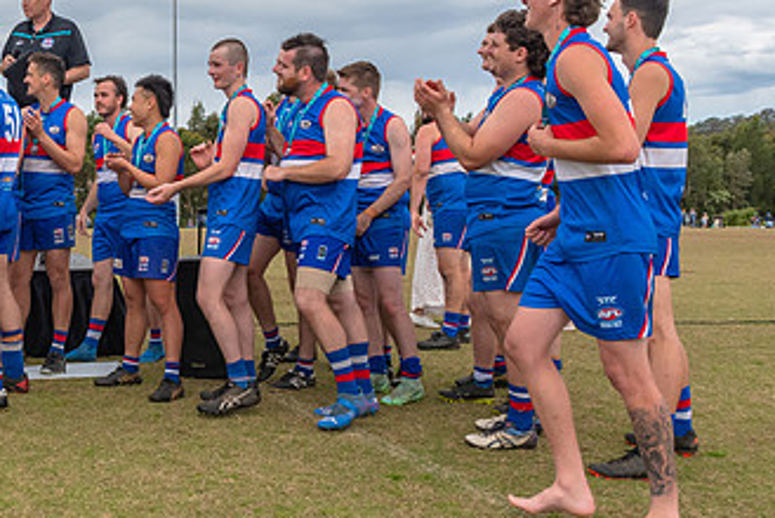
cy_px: 174
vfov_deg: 27.4
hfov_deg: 38.5
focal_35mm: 49
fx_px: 1056
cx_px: 132
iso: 400
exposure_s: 1/1250
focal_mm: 16
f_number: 8
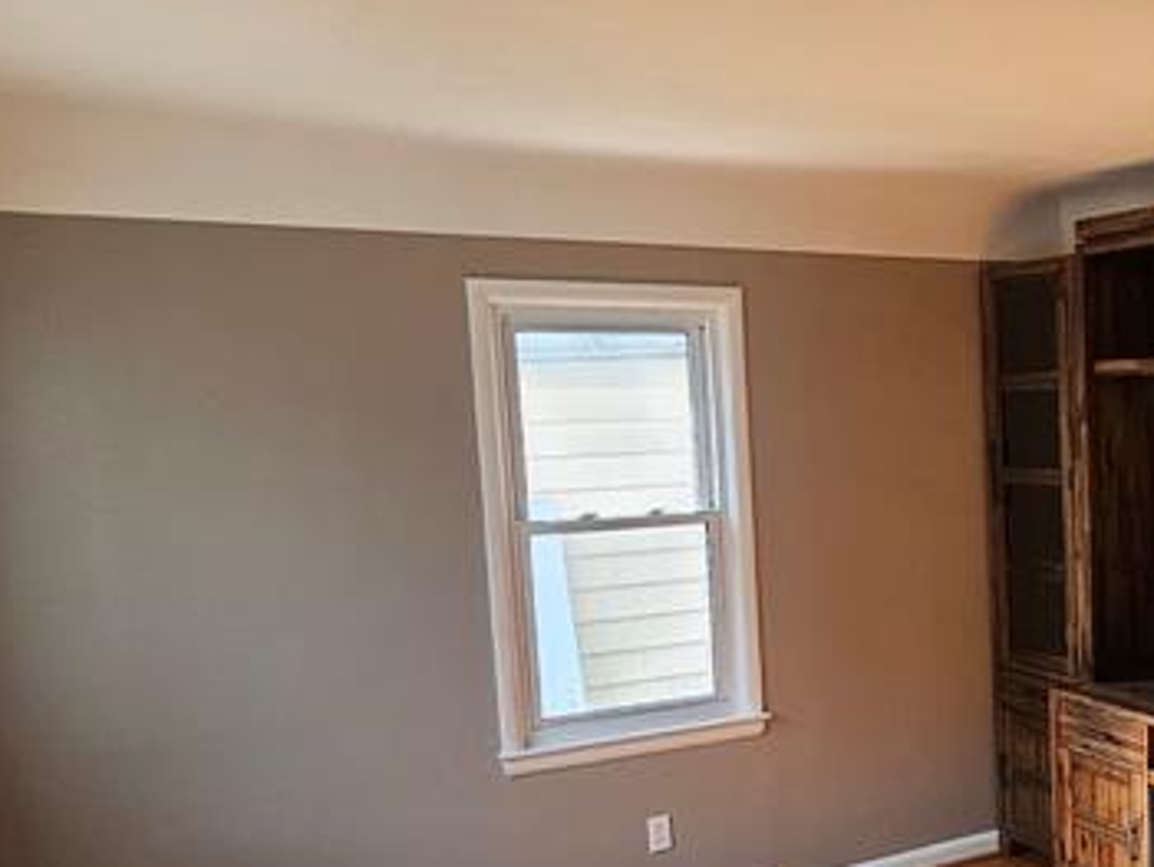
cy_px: 597
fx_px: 1268
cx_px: 1095
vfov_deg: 37.2
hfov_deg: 43.5
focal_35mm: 38
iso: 160
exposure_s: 1/207
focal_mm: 2.2
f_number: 2.2
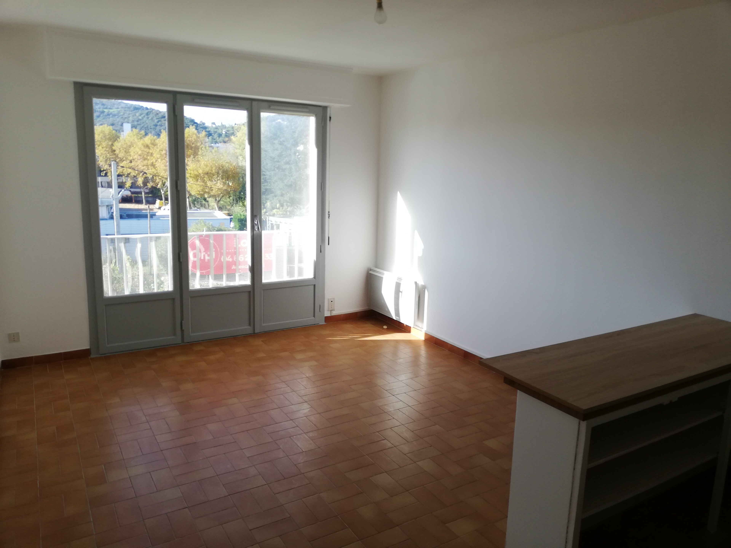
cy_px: 274
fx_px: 549
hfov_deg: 67.3
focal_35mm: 26
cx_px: 366
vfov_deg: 53.1
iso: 50
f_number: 2.2
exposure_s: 1/132
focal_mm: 3.81
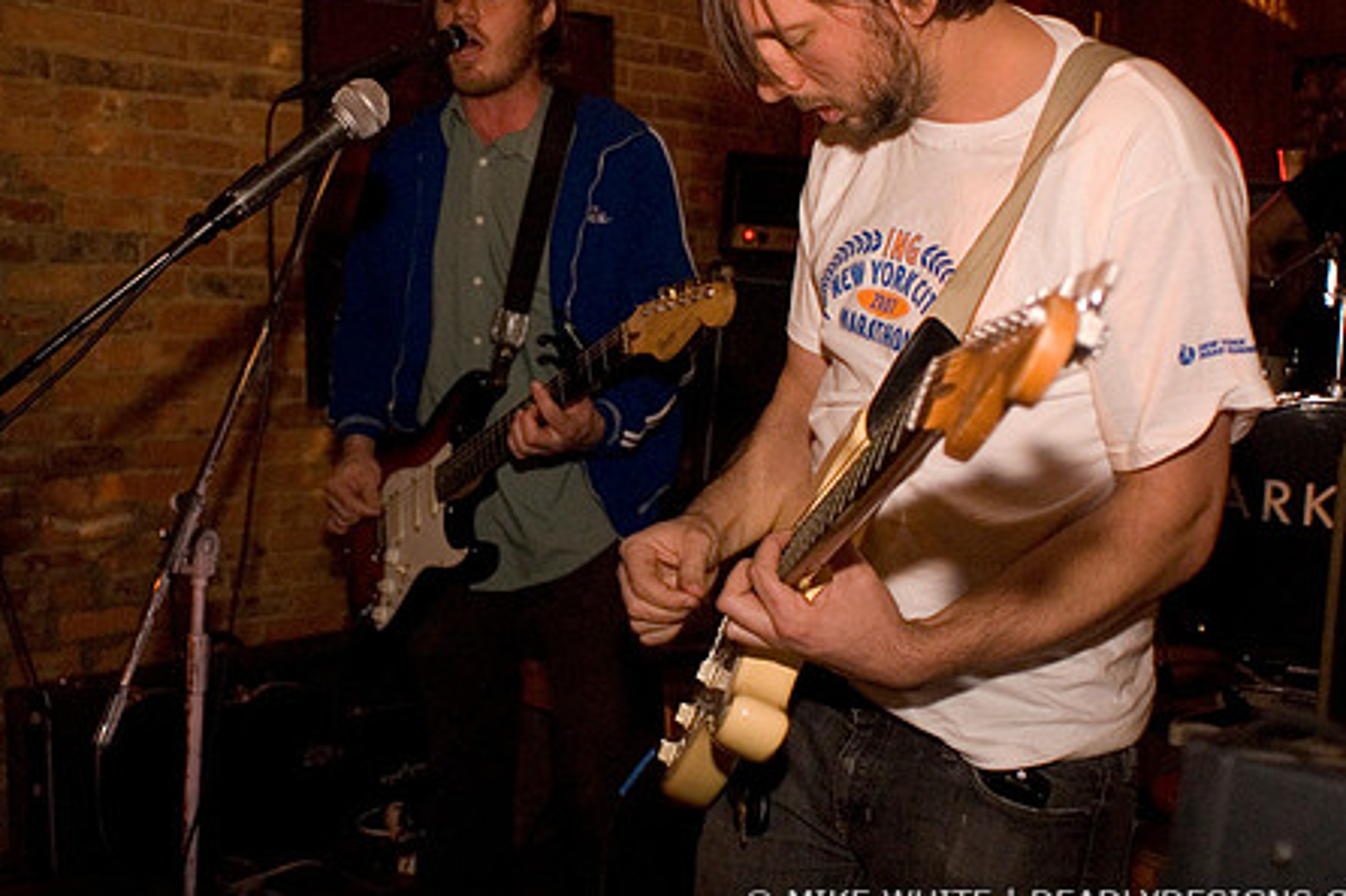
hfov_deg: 49.3
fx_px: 1458
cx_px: 540
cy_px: 347
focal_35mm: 39
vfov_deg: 34.0
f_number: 2.8
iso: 1600
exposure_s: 1/25
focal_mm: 20
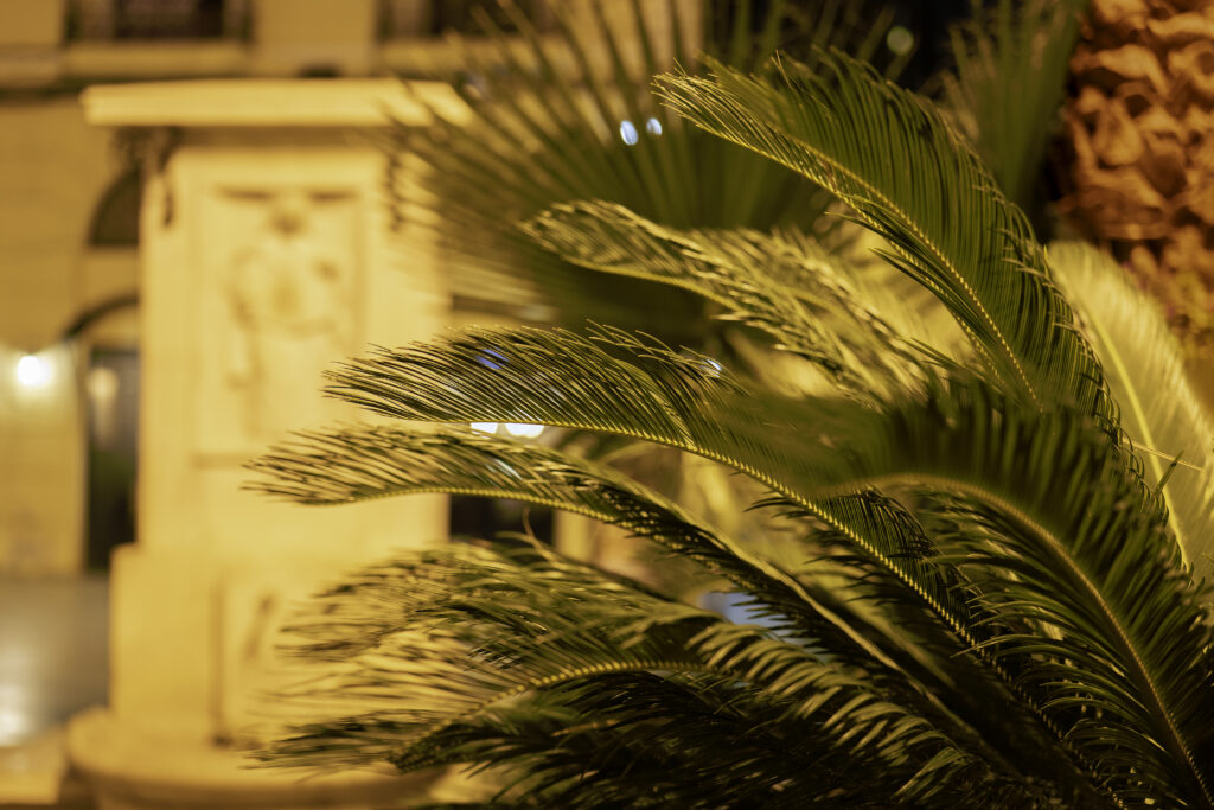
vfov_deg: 27.0
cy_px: 405
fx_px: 1686
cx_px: 607
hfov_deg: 39.6
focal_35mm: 50
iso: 250
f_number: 2.2
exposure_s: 1/50
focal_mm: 50
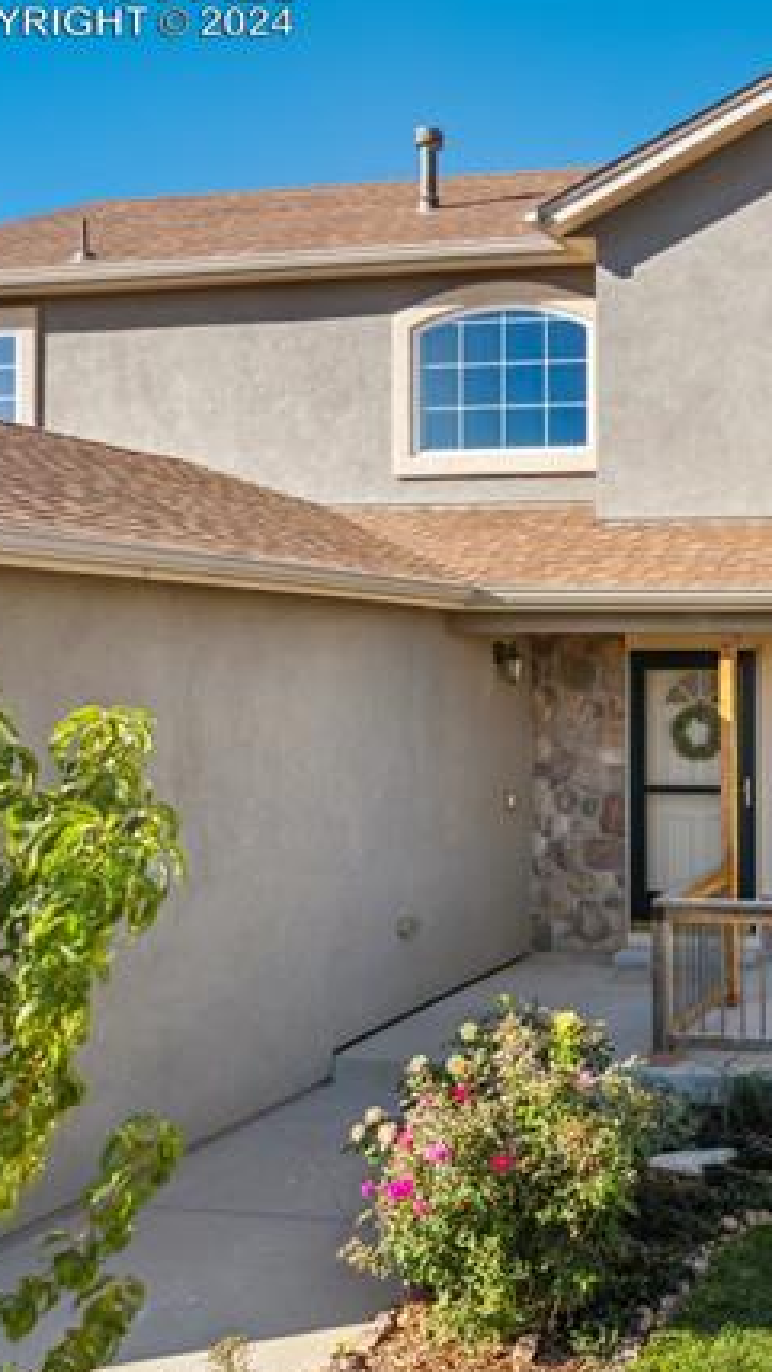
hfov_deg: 26.9
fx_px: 1418
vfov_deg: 51.6
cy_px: 692
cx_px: 926
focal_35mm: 39
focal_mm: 12.3
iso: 150
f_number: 2.8
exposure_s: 1/1600
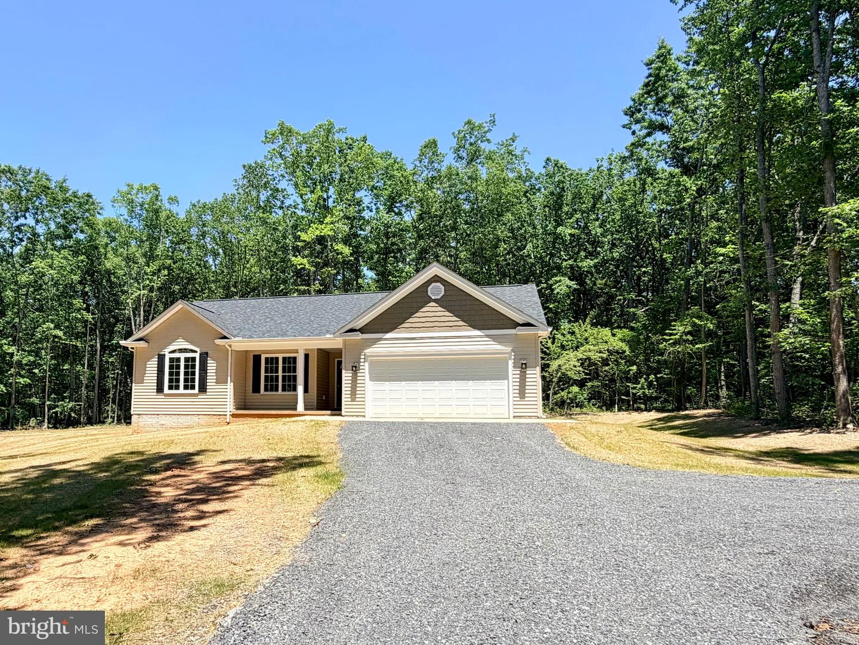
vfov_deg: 85.7
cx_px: 430
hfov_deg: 102.0
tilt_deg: +5.7
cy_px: 322
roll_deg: +0.5
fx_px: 348
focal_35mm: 14
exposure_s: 1/770
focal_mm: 2.22
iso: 32
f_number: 2.2
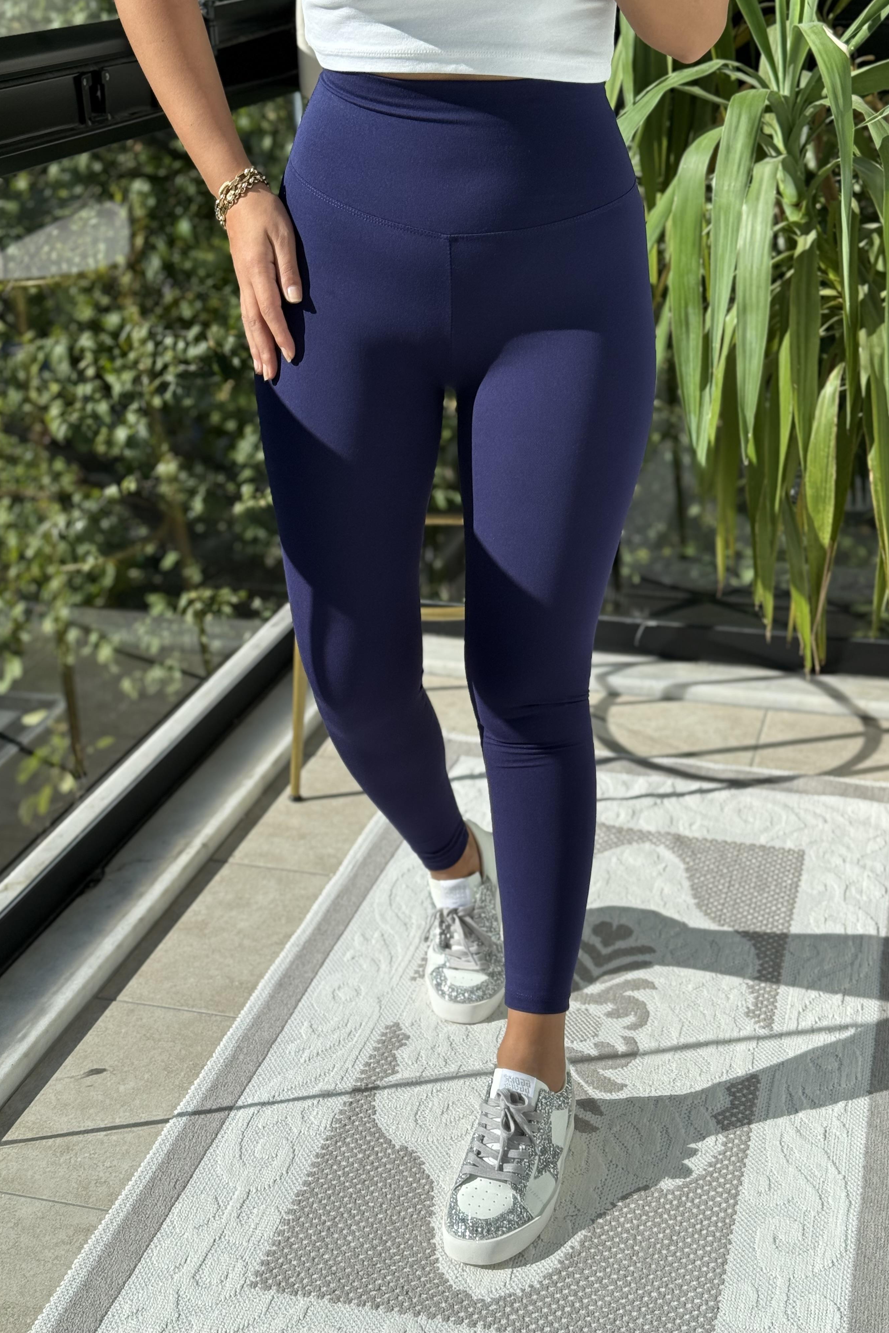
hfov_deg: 27.0
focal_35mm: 50
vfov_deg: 39.6
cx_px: 473
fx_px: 1852
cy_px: 666
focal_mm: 6.76
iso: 64
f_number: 1.78
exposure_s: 1/1456
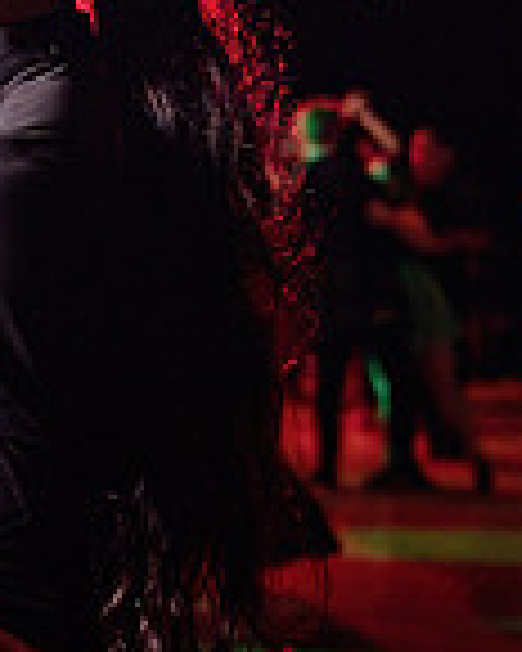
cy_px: 209
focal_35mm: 165
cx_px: -230
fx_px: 3186
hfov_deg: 9.2
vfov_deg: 11.7
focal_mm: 44
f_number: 2.8
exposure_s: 1/60
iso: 1000
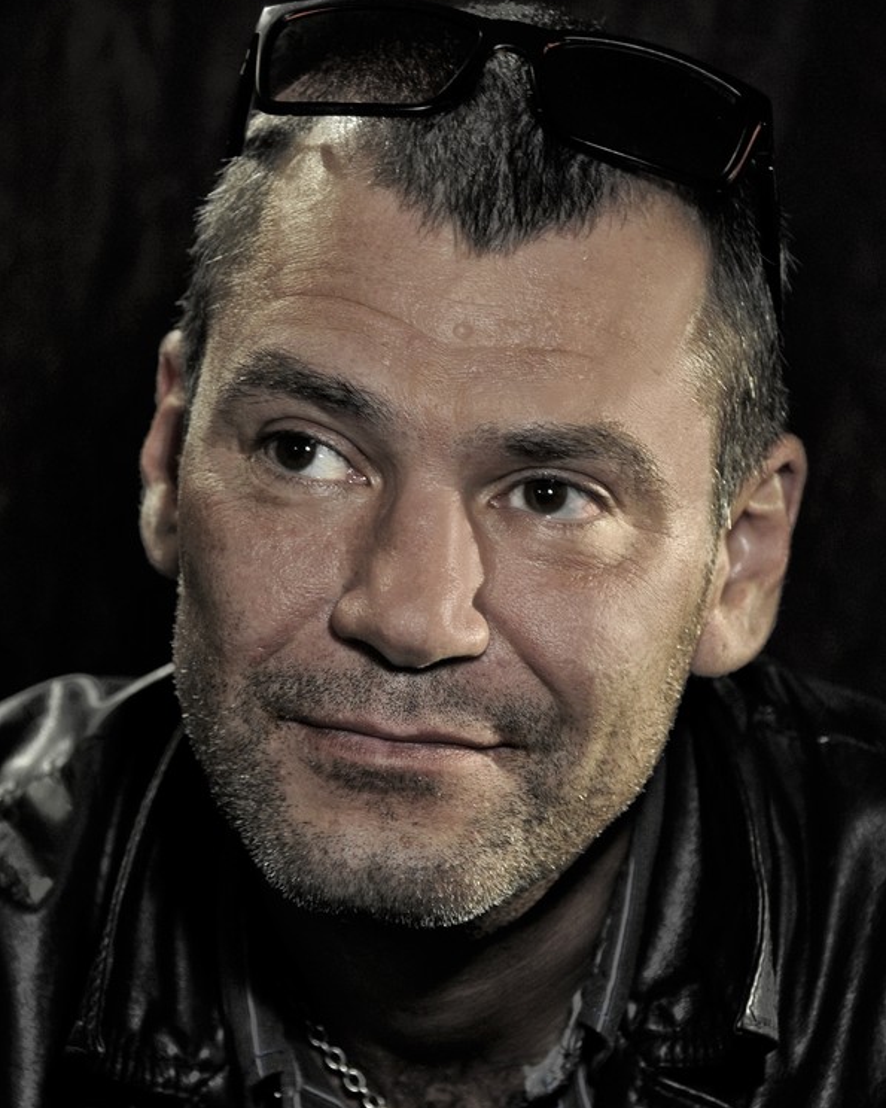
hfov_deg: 8.7
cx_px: 444
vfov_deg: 10.8
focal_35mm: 179
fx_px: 5854
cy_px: 600
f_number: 5.6
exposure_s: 1/30
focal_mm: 105
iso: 640
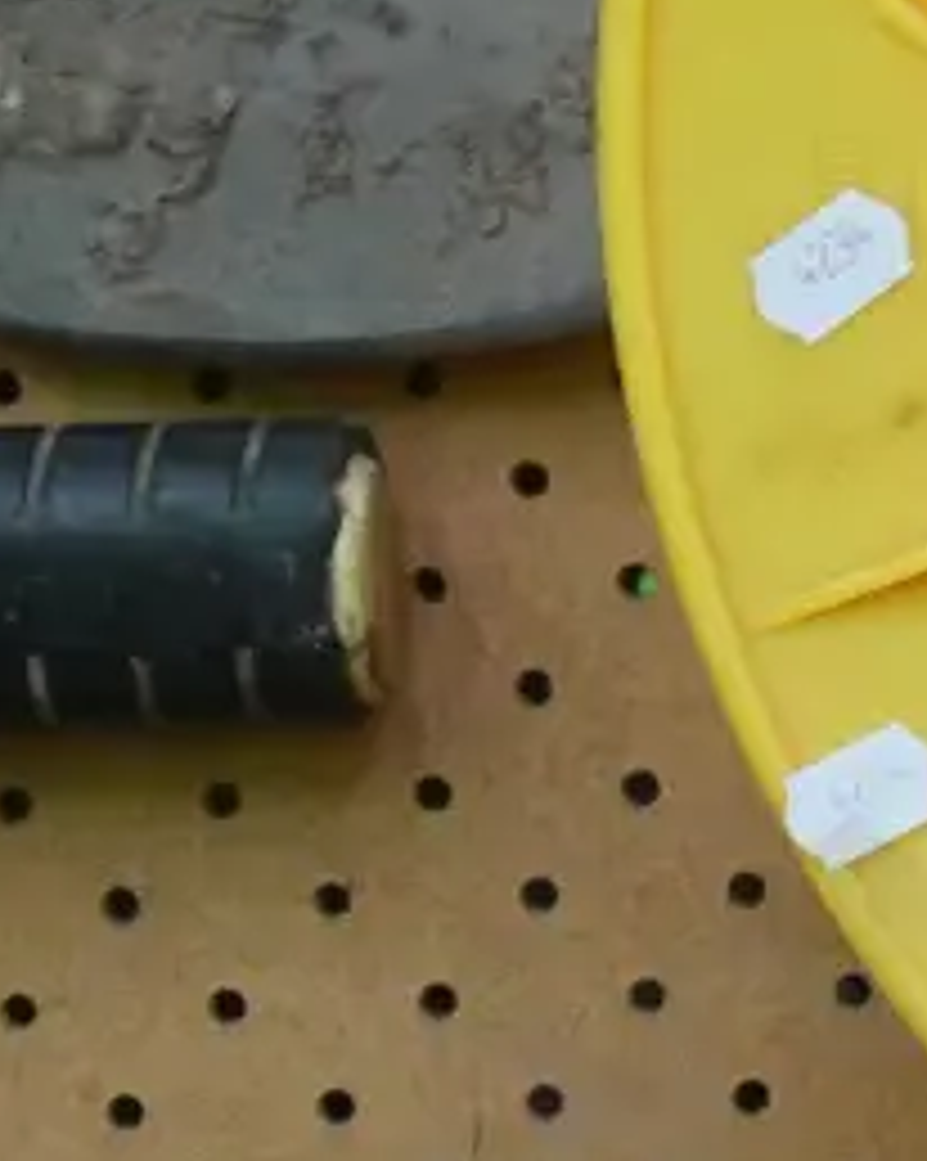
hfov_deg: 7.6
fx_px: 6661
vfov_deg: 9.9
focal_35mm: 194
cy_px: 101
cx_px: 1989
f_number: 5.2
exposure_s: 1/40
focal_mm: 25
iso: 3200
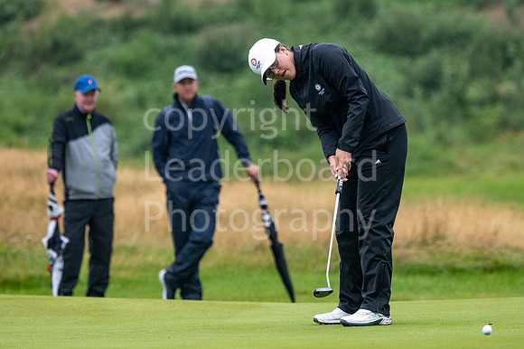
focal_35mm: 491
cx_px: 281
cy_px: 172
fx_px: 7138
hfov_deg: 4.2
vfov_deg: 2.8
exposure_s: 1/1600
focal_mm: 300
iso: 500
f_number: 5
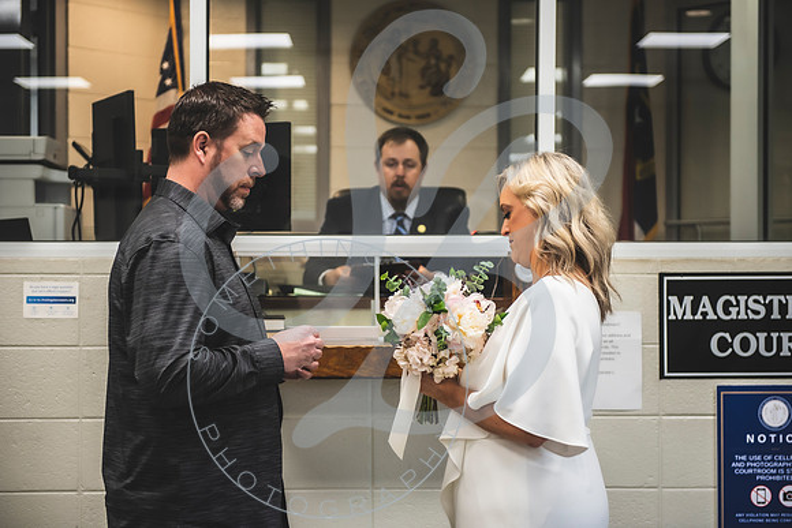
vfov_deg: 19.3
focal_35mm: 71
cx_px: 396
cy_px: 264
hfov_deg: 28.6
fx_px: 1553
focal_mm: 70
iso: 500
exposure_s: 1/160
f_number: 2.8
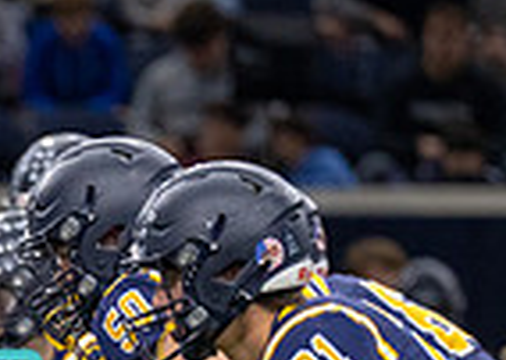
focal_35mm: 1094
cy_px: 713
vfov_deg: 1.3
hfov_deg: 1.8
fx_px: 15699
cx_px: -356
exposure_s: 1/1000
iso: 2000
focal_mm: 200
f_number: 2.8
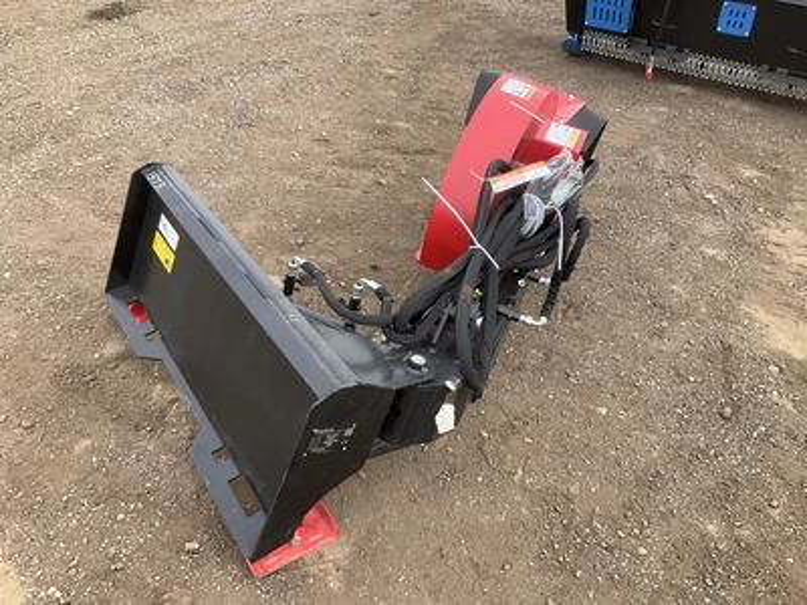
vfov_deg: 48.2
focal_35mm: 29
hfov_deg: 61.7
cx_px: 404
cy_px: 302
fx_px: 676
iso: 25
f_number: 1.8
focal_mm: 3
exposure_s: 1/514
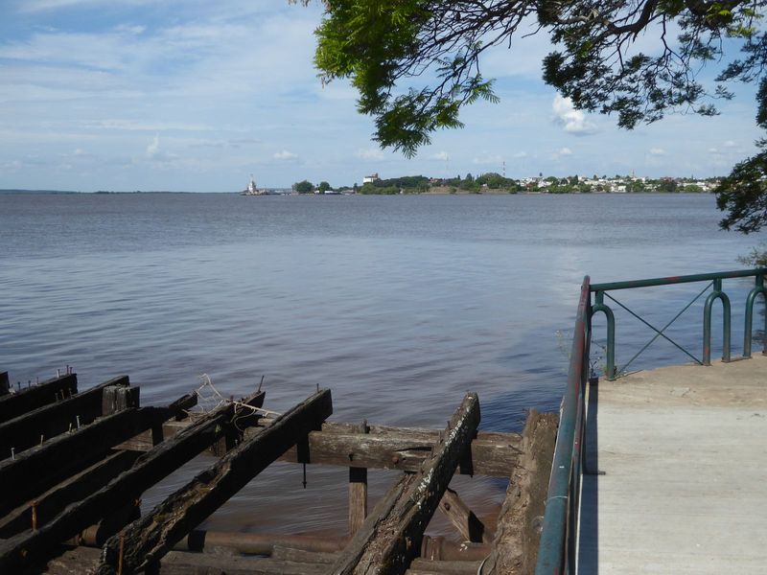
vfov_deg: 34.3
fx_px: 931
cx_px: 384
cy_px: 288
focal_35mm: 42
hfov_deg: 44.8
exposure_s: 1/1000
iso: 80
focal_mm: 7.2
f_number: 3.8
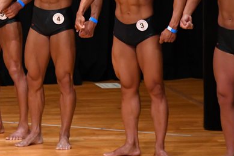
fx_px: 3500
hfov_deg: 3.8
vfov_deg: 2.5
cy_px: 16
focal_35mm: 539
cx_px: 21
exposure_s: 1/400
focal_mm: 180
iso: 4000
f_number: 5.6
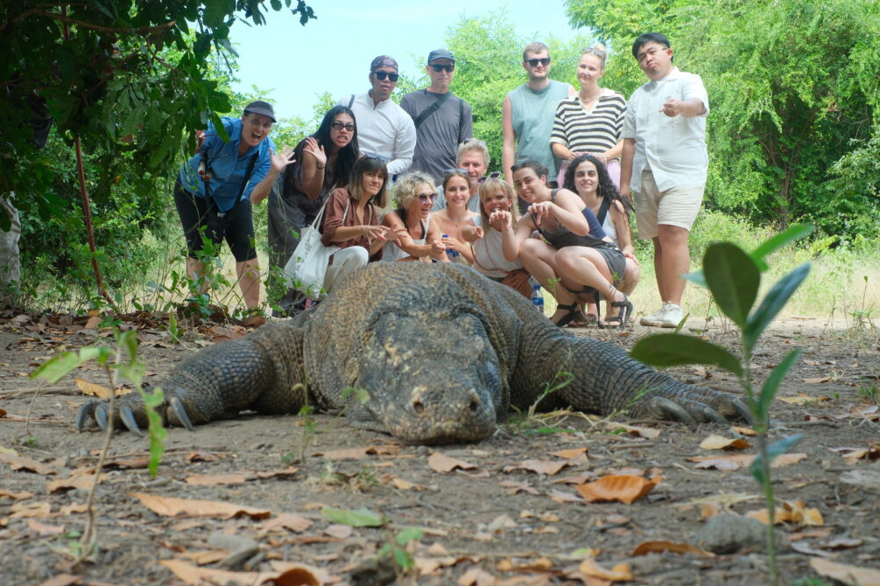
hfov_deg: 36.9
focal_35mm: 54
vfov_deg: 25.1
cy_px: 288
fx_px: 1320
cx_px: 442
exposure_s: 1/160
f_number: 11
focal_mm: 35
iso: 1000
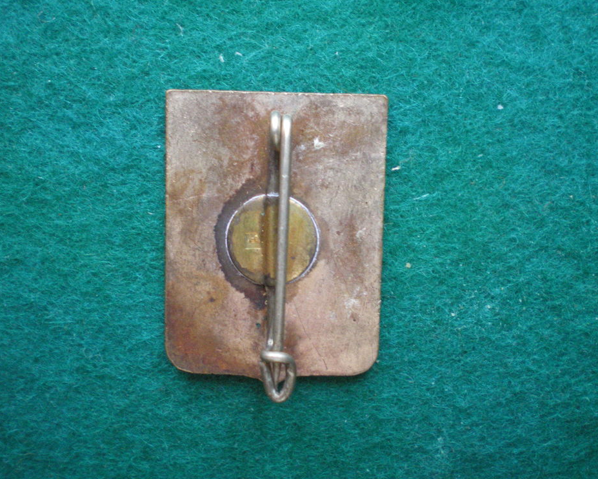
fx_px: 708
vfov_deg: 37.3
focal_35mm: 40
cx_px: 288
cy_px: 241
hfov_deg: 45.8
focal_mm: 6.3
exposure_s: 1/40
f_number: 3.1
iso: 400
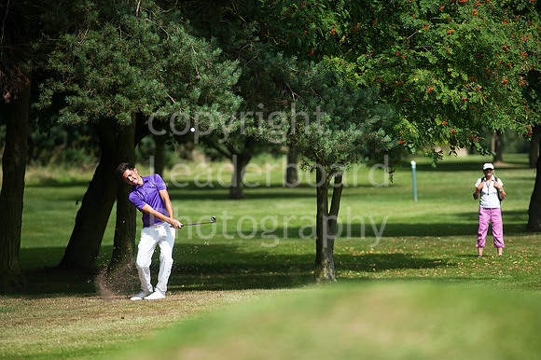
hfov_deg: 6.9
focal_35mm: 300
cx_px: 270
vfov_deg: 4.6
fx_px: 4506
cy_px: 180
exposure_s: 1/1250
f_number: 4.5
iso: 200
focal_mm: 300
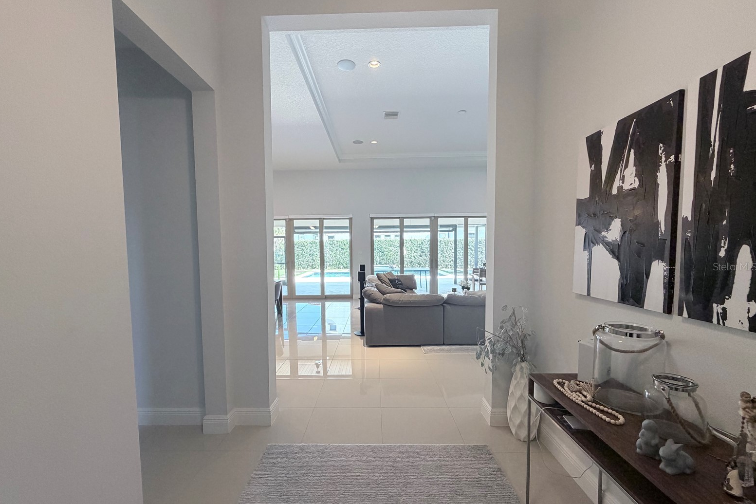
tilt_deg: -4.2
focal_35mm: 15
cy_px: 266
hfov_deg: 100.4
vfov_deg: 77.2
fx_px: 315
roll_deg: +0.8
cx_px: 369
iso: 250
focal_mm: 2.22
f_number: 2.2
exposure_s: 1/120
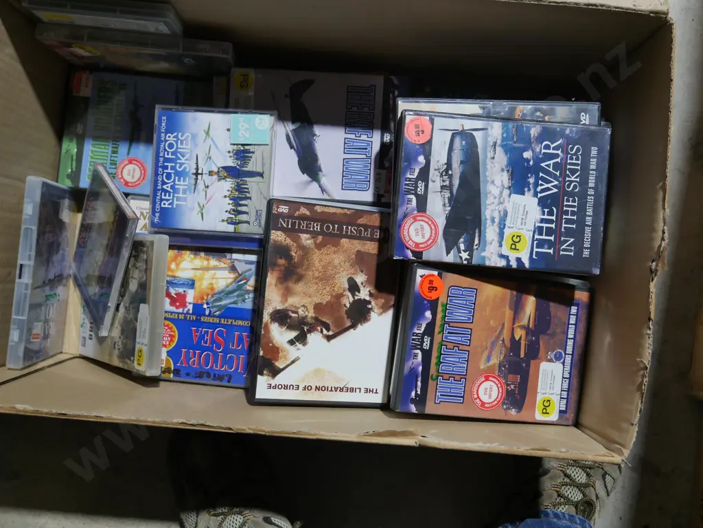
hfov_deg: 54.0
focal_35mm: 34
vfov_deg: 41.8
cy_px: 264
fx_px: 690
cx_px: 352
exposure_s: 1/60
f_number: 4
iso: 320
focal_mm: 17
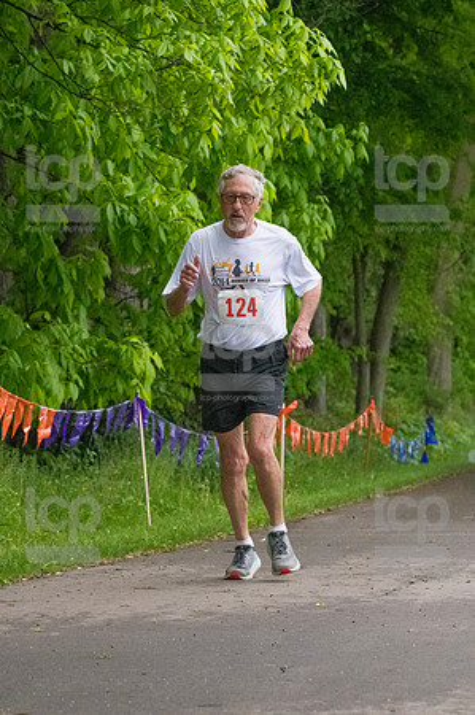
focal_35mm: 150
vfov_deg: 13.7
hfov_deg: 9.1
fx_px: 2975
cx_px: 238
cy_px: 358
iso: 6400
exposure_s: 1/1250
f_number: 5.6
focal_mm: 100
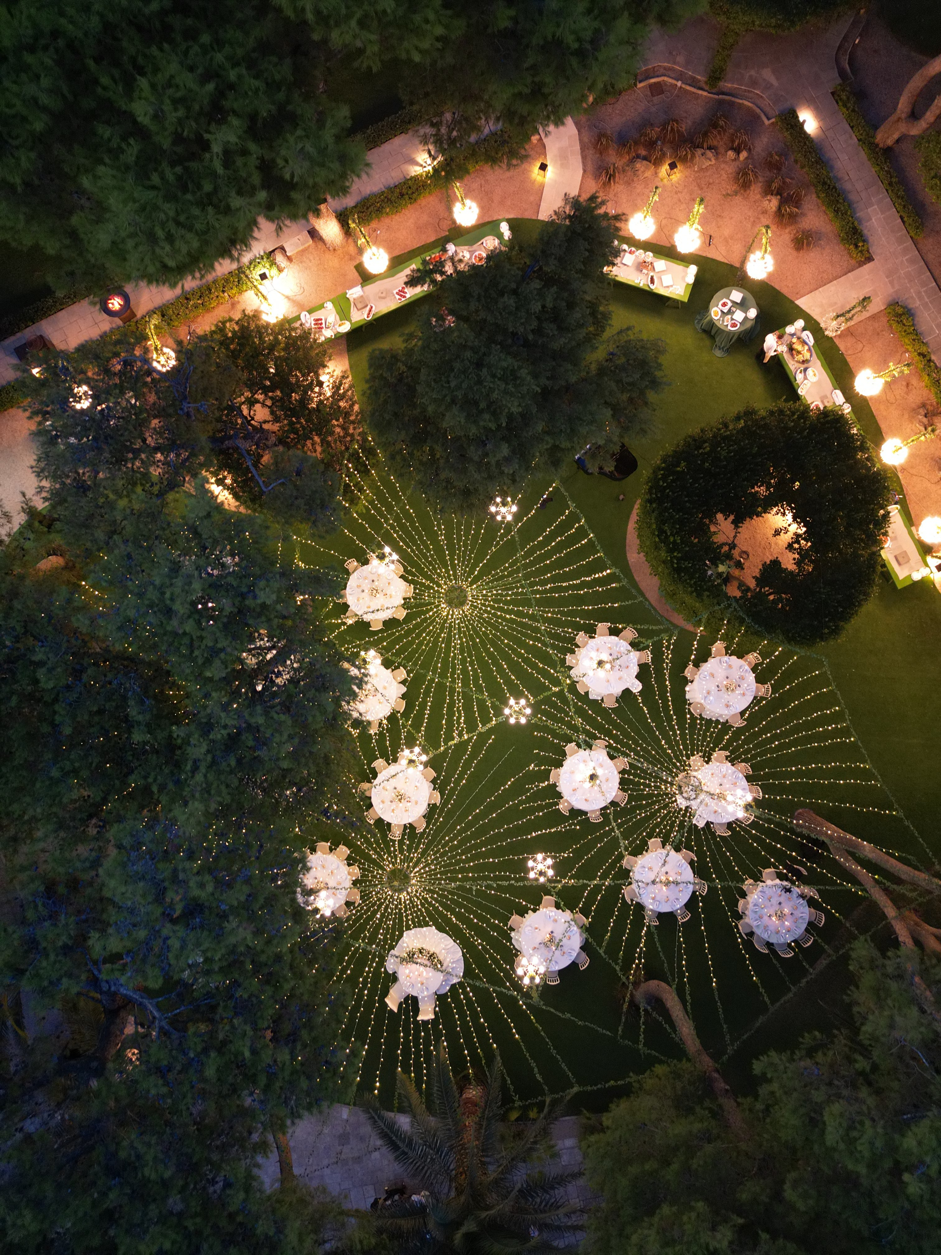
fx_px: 870
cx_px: 470
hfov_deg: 56.8
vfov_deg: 71.6
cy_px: 628
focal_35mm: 24
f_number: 1.7
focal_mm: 6.72
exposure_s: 1/15
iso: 580
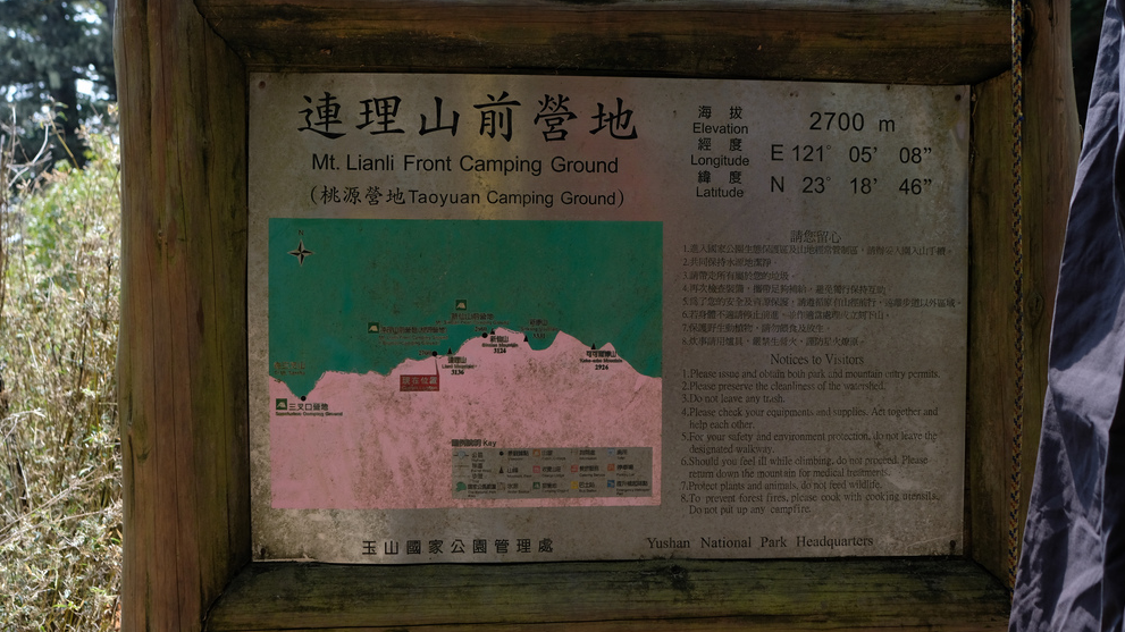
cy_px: 317
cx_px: 564
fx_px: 1104
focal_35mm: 37
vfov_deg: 32.0
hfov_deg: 54.0
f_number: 4
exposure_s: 1/500
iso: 400
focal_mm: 23
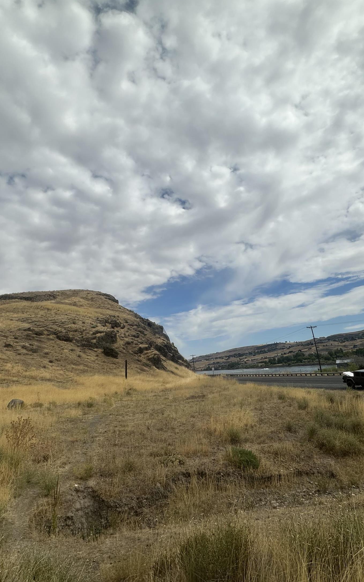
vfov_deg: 82.2
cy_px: 275
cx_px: 189
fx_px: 333
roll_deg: +4.3
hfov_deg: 57.3
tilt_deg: +16.9
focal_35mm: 21
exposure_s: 1/6897
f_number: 2.2
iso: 50
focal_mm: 2.22
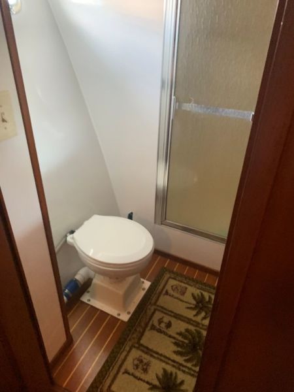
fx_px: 294
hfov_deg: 53.1
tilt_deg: -31.4
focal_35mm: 26
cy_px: 196
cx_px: 147
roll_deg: +2.3
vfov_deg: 67.3
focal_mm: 4.25
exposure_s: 1/40
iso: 400
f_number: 1.8
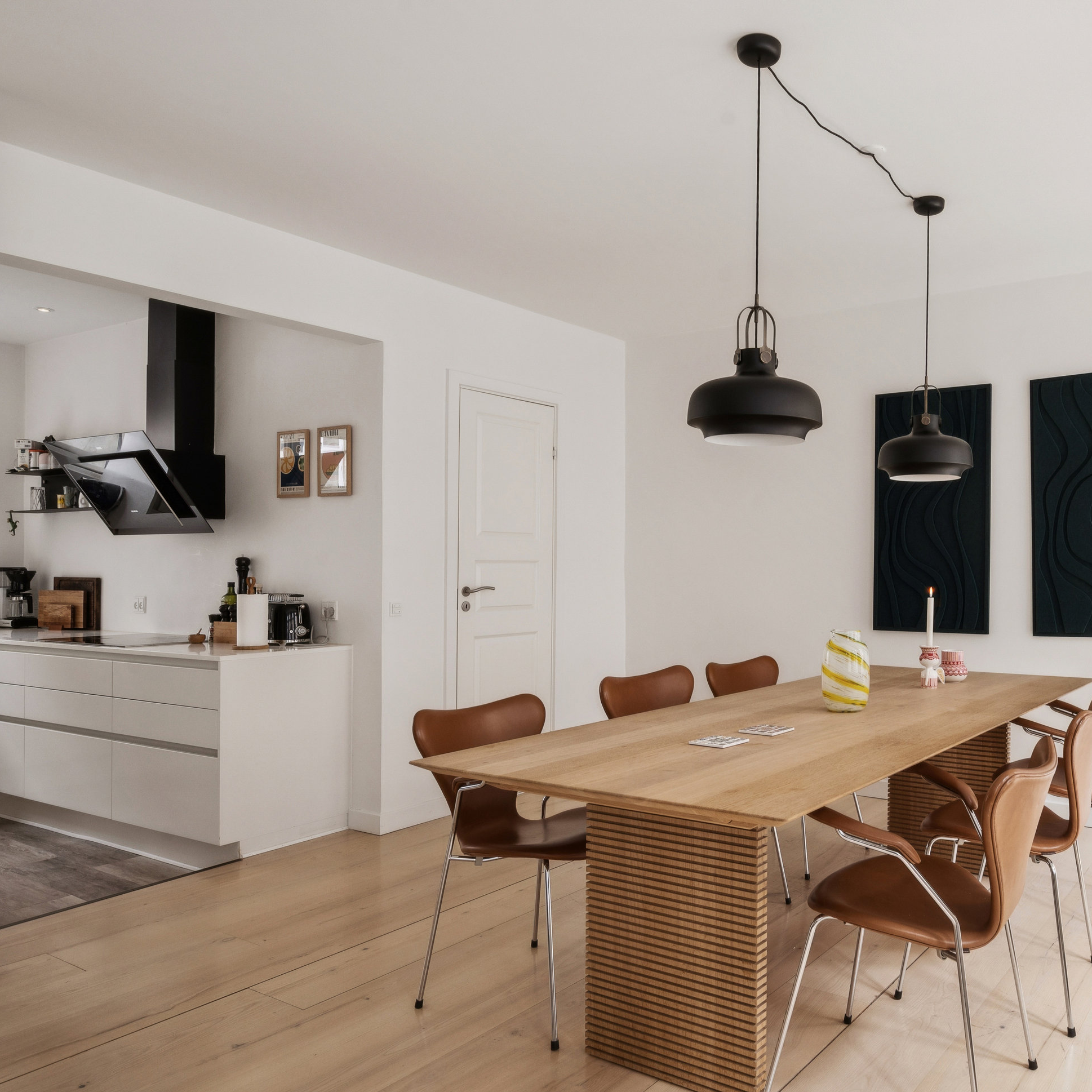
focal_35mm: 26
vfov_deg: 61.6
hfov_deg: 59.2
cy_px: 554
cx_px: 780
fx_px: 916
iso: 640
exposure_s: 1/50
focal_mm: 19.5
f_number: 9
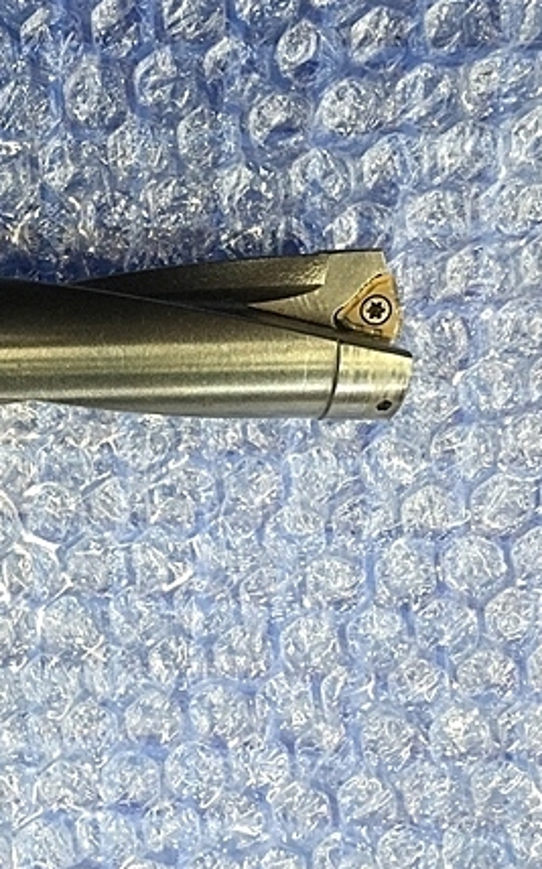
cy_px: 416
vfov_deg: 43.5
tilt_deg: -79.6
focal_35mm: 46
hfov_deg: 26.0
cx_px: -41
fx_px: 1089
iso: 50
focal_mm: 4.15
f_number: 2.2
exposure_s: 1/30
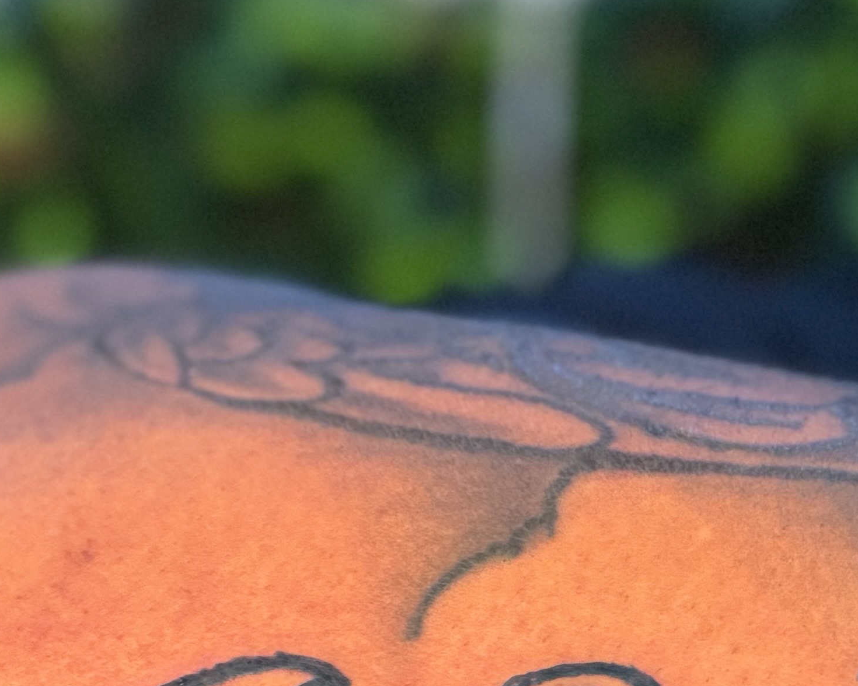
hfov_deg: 20.7
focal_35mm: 91
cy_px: 943
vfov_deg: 15.9
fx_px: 2311
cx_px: 716
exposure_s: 1/40
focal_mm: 6.76
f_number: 1.78
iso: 640
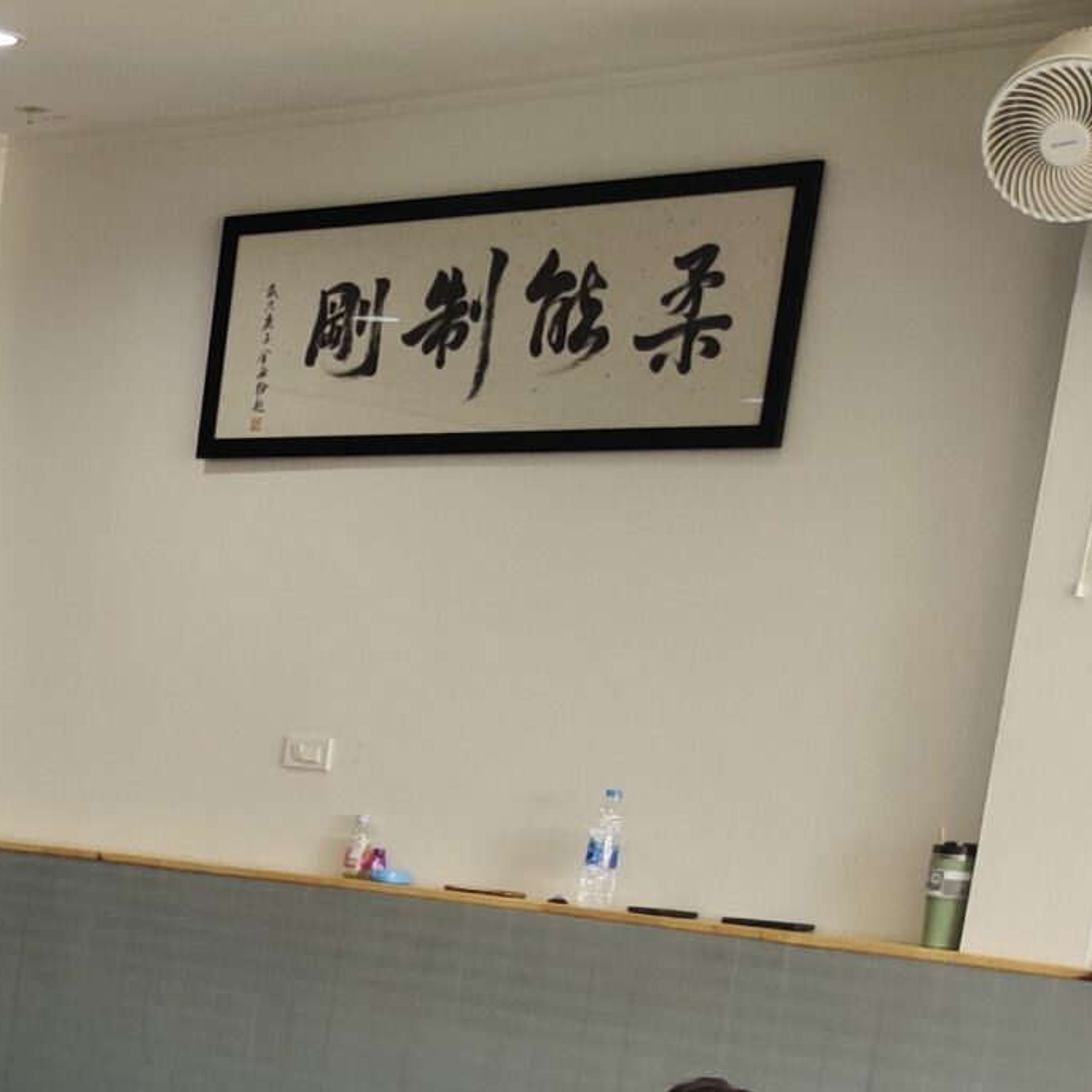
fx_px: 3176
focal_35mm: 89
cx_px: -571
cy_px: 1273
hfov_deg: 17.4
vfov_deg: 18.6
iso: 200
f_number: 1.75
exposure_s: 1/100
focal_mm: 4.75
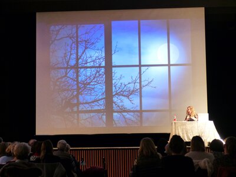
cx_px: 118
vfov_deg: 18.9
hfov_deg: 25.0
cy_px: 88
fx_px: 532
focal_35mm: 78
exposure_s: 1/8
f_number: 2.8
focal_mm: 14
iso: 800
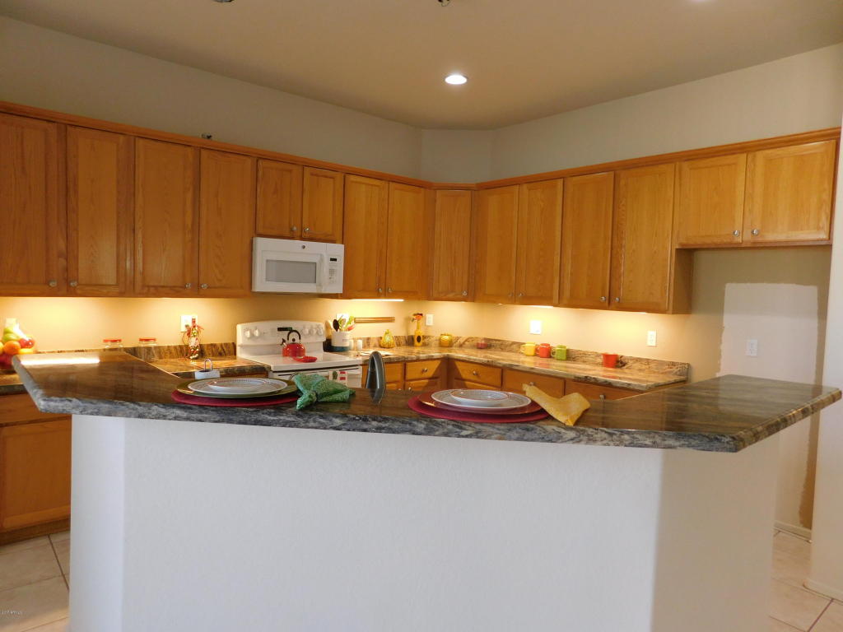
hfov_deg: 73.9
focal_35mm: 23
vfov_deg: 58.9
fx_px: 560
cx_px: 422
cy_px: 316
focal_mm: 4
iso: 220
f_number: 3
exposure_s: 1/30
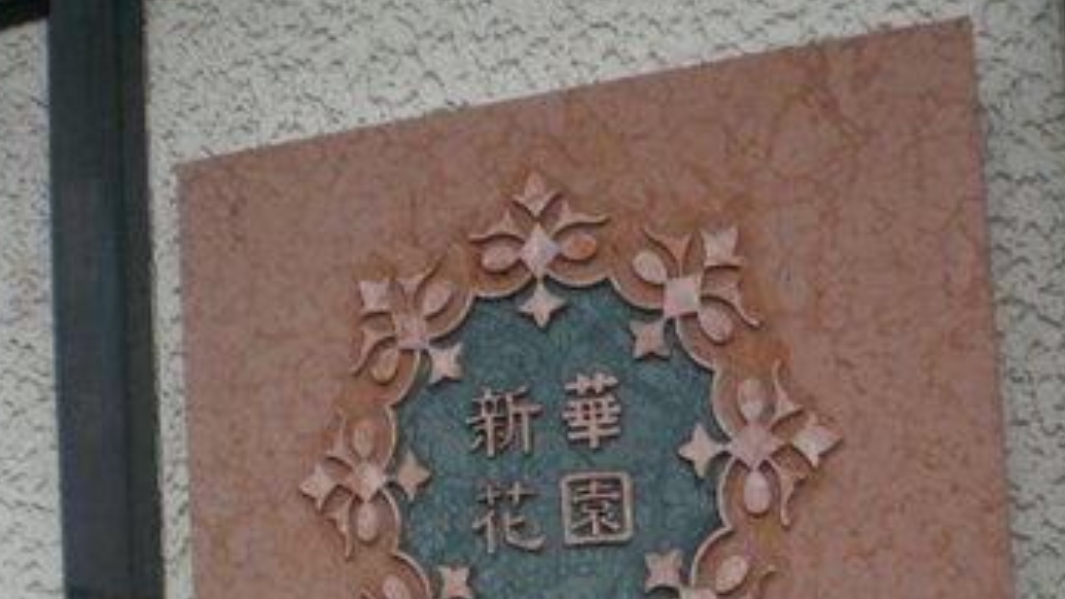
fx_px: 1694
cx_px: 577
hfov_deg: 34.9
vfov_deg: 19.7
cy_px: 514
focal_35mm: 60
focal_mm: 6.3
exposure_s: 1/160
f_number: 3.1
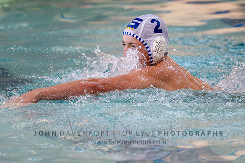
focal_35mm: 334
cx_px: 146
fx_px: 2272
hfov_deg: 6.2
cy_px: 69
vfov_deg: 4.1
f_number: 4
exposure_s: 1/1000
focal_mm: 280
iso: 12800
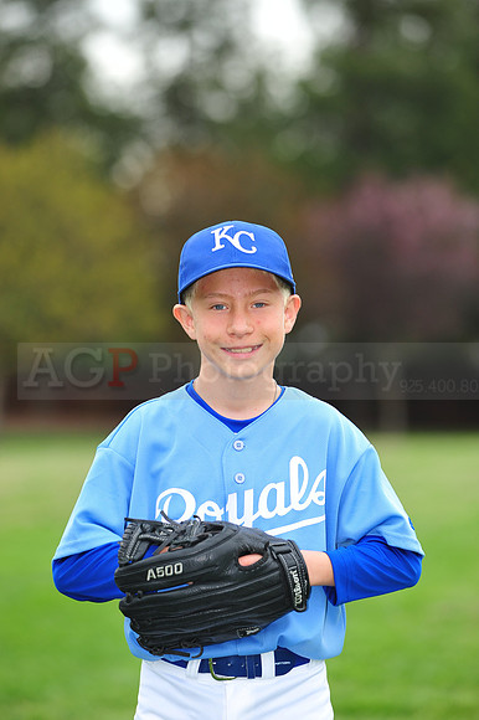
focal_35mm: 200
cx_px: 240
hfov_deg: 6.9
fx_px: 3996
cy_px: 360
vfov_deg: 10.3
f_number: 5
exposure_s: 1/400
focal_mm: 200
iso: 400
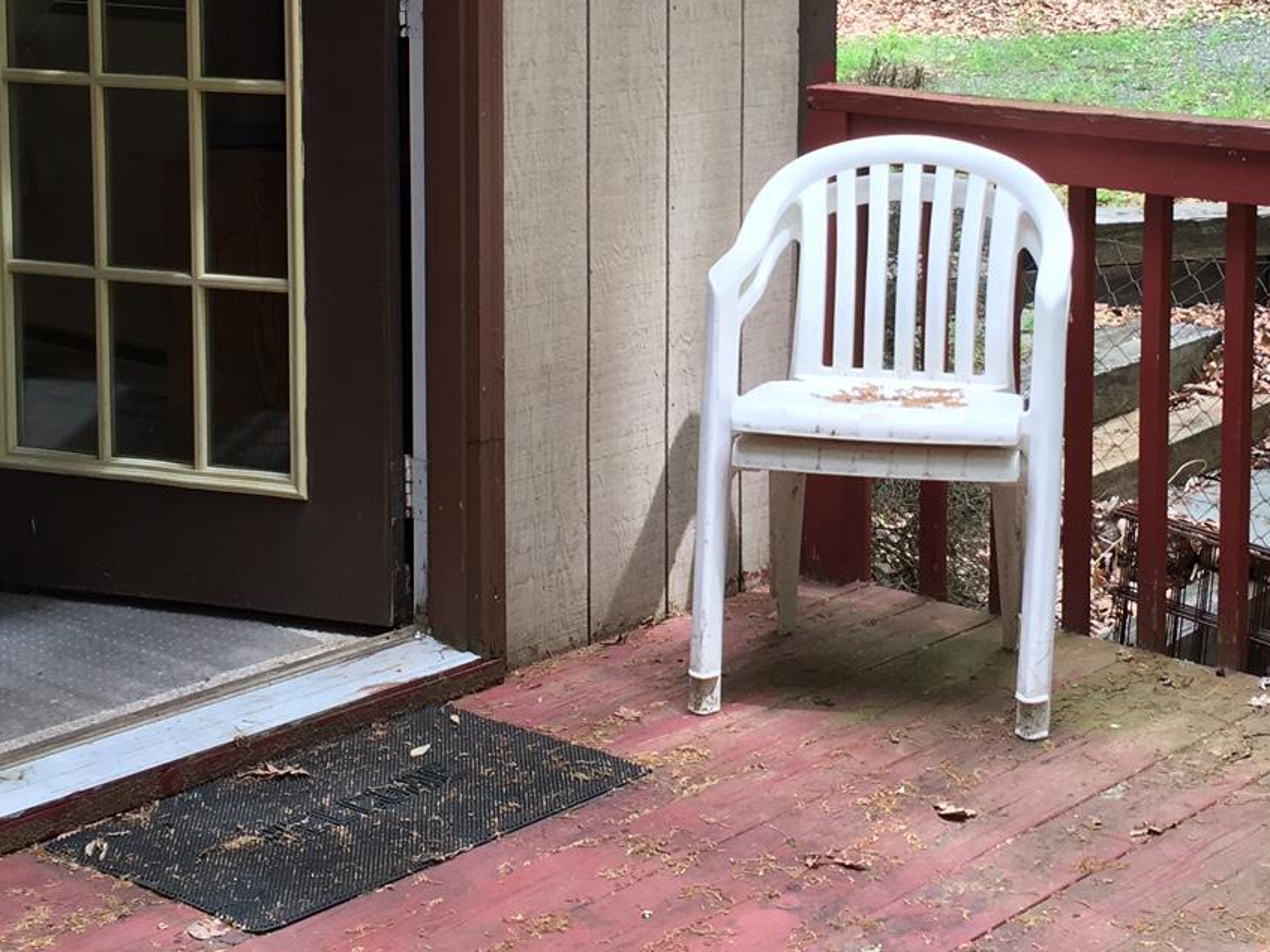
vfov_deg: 21.1
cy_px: 190
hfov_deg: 28.1
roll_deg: -0.5
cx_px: 723
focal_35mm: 69
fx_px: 2531
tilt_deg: -5.2
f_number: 2.2
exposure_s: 1/120
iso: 32
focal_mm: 4.15
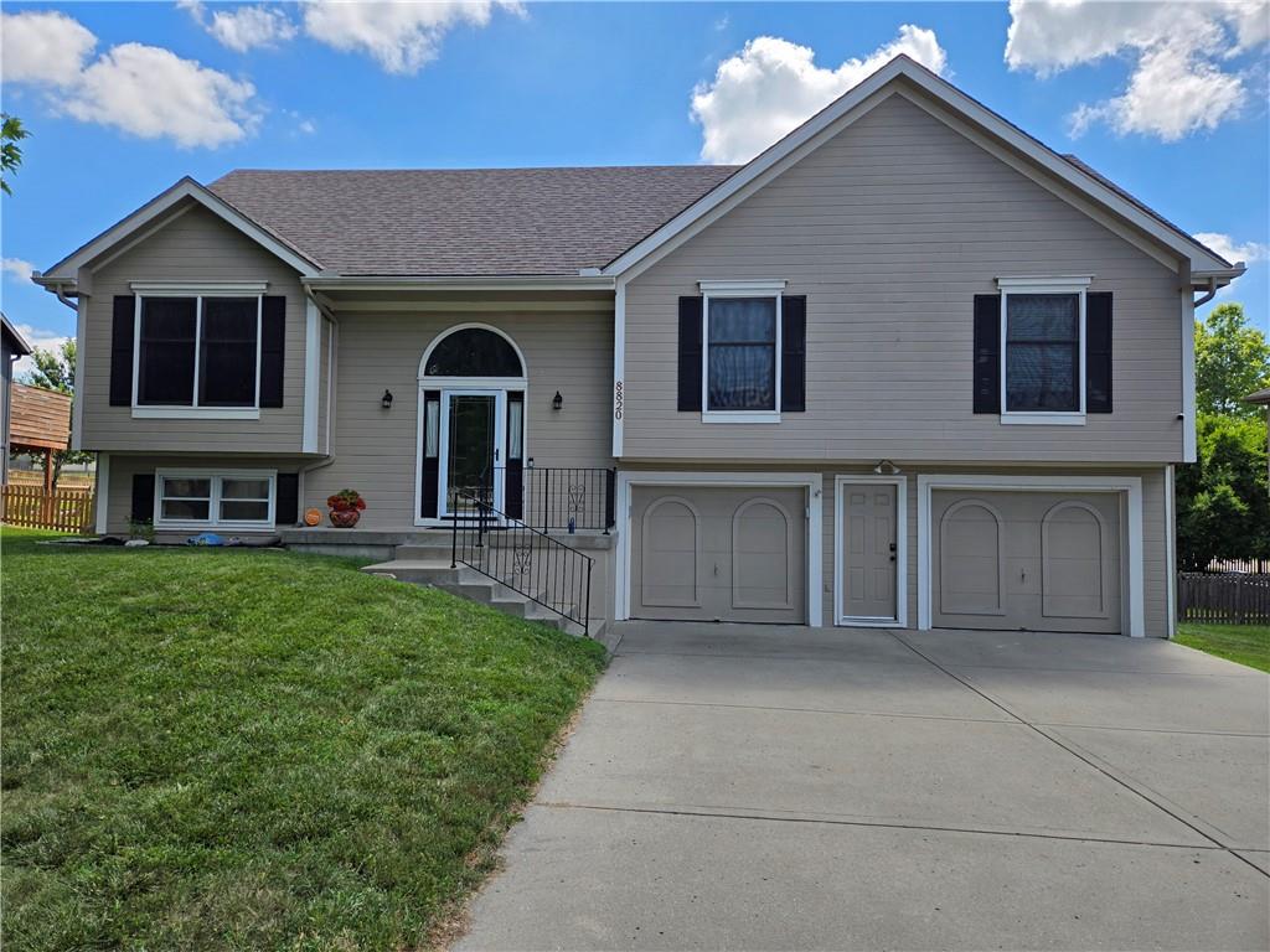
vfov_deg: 58.9
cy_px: 476
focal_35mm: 23
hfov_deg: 73.9
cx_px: 635
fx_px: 844
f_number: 1.8
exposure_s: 1/1814
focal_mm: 5.4
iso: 25
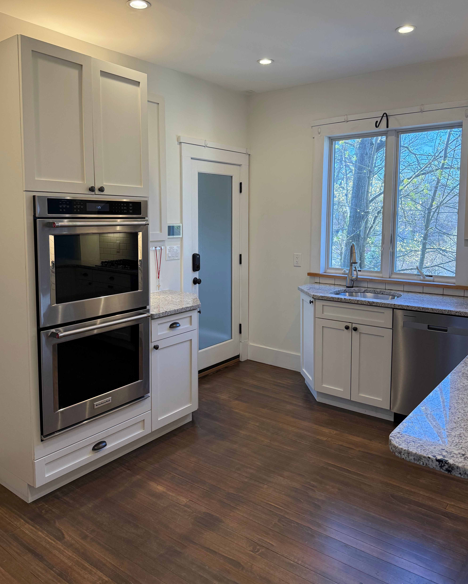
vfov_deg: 63.9
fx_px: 467
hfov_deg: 53.2
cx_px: 226
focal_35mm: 27
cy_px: 261
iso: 125
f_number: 1.78
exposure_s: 1/190
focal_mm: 6.76
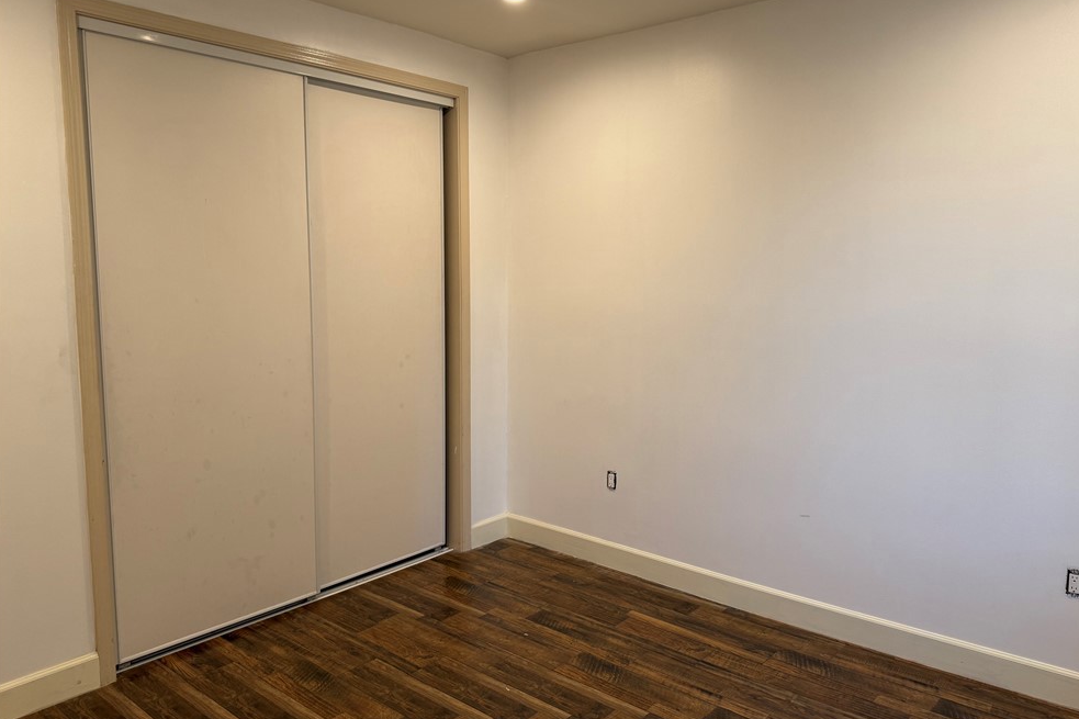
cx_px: 555
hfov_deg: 69.4
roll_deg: -0.6
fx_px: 779
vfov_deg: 49.5
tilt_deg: -6.8
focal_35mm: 26
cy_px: 357
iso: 125
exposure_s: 1/60
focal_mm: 6.76
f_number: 1.78
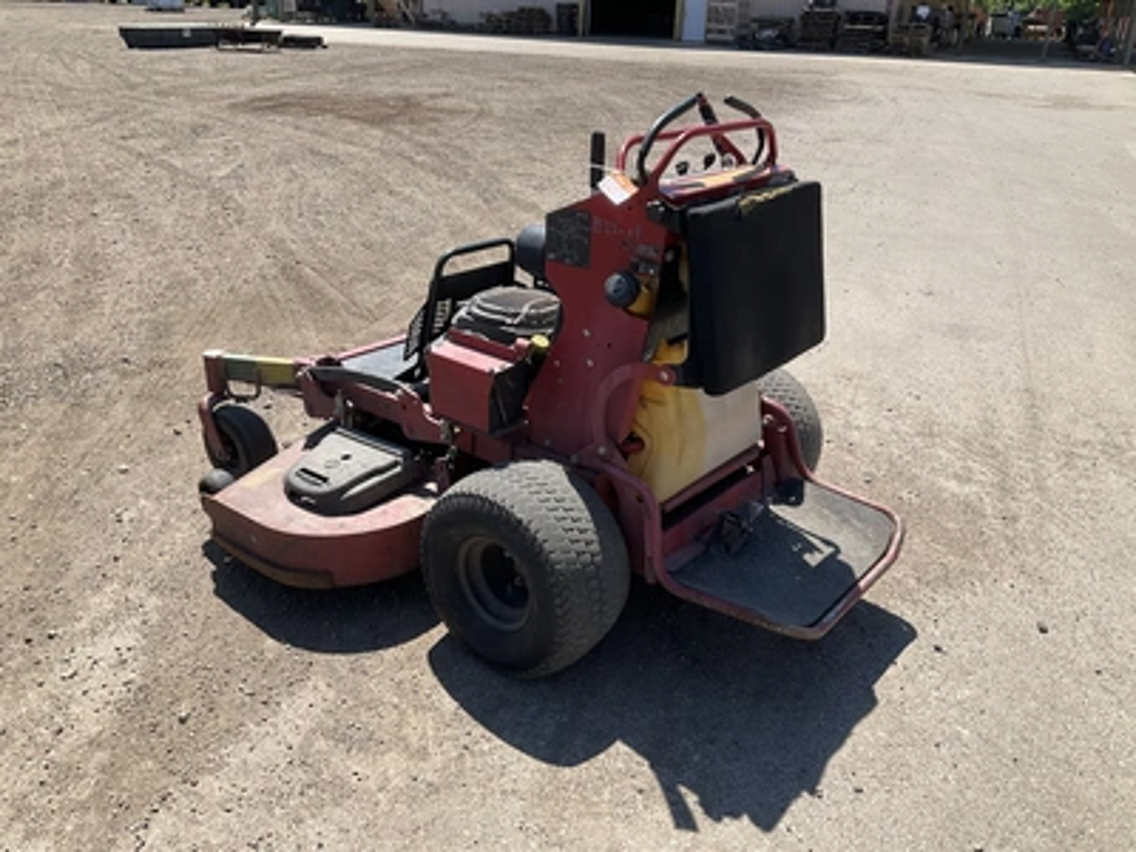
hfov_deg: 61.7
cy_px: 426
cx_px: 568
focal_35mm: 29
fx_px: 952
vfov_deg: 48.2
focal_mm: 3
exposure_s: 1/1377
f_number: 1.8
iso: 25
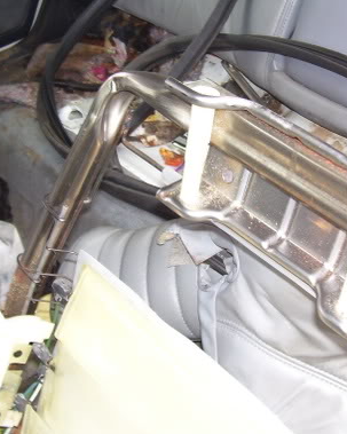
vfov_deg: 33.5
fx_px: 719
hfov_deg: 26.9
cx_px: 247
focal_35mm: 56
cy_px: 182
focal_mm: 5.6
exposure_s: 1/60
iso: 80
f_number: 2.7
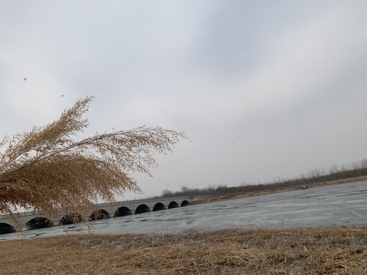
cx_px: 184
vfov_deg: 53.1
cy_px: 138
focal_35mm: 26
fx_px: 276
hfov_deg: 67.3
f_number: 1.8
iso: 25
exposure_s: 1/3788
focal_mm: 4.25
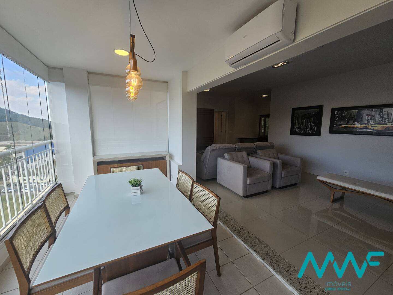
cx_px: 196
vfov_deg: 89.9
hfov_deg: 106.2
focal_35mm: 13
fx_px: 148
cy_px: 148
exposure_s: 1/262
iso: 50
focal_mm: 2.2
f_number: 2.2
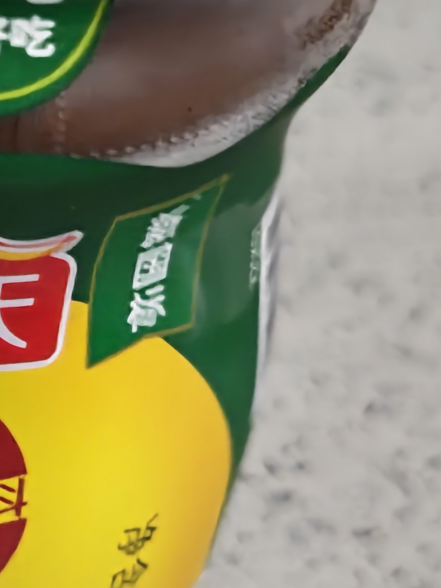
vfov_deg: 23.5
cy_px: 354
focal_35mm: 83
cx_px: -156
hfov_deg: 16.6
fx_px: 1410
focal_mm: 6.55
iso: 800
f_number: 1.6
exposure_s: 1/50
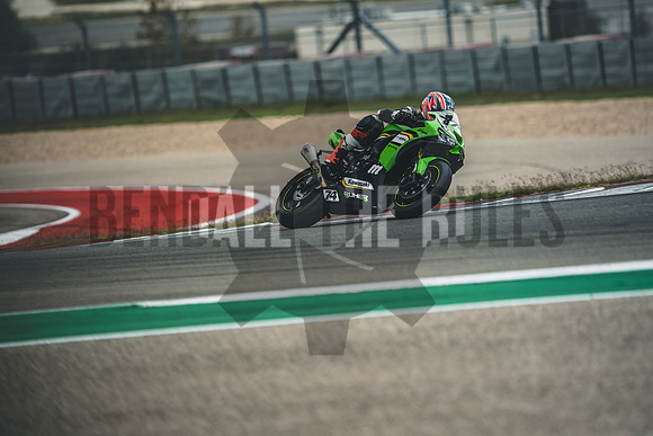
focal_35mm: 300
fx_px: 5443
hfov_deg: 6.9
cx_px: 326
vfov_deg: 4.6
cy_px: 218
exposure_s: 1/1600
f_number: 2
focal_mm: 200
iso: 250
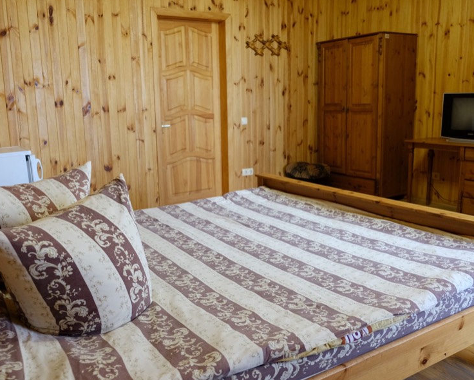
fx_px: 435
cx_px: 220
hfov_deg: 57.1
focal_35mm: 31
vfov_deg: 47.1
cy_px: 190
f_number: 2.8
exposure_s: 1/60
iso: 1600
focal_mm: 18
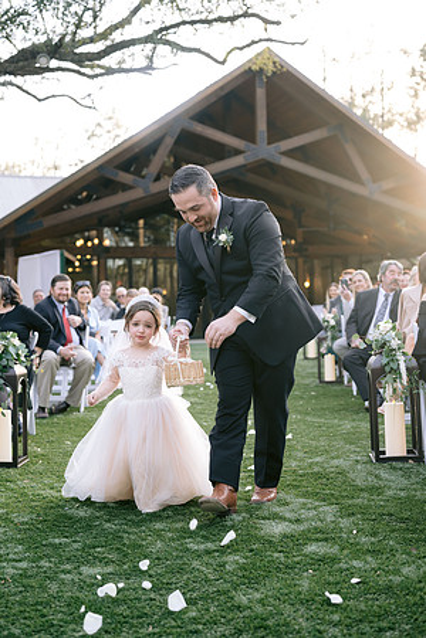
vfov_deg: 39.6
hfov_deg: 27.0
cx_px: 213
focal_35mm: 50
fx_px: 887
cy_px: 319
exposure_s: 1/250
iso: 400
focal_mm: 50
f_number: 3.2
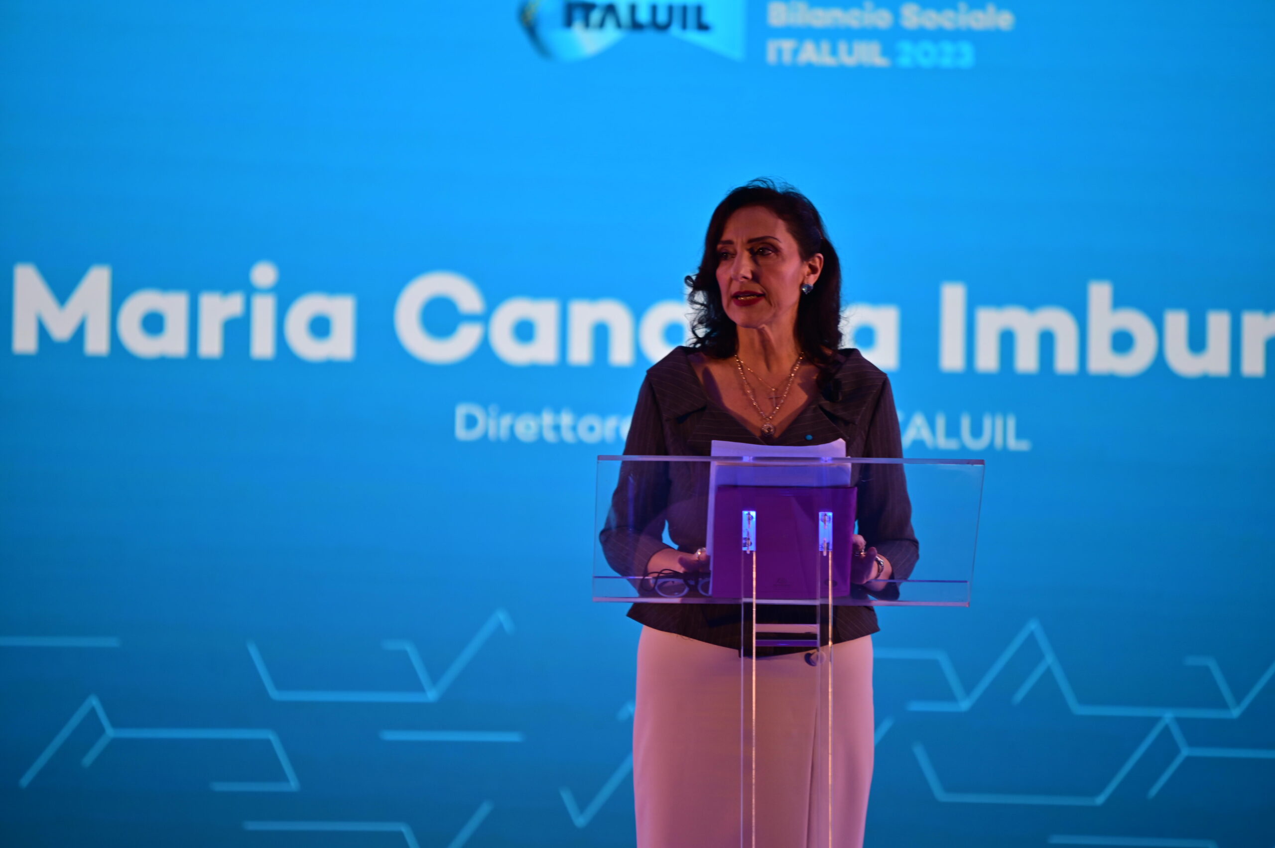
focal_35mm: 200
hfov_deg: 10.3
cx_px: 638
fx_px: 7078
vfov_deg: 6.9
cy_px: 424
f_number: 2.8
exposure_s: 1/60
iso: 125
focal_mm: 200
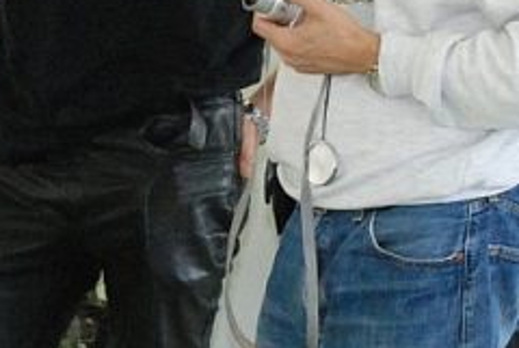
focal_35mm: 257
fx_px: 3712
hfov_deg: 7.8
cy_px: 65
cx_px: 809
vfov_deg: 5.4
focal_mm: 46
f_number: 5.6
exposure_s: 1/125
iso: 1600
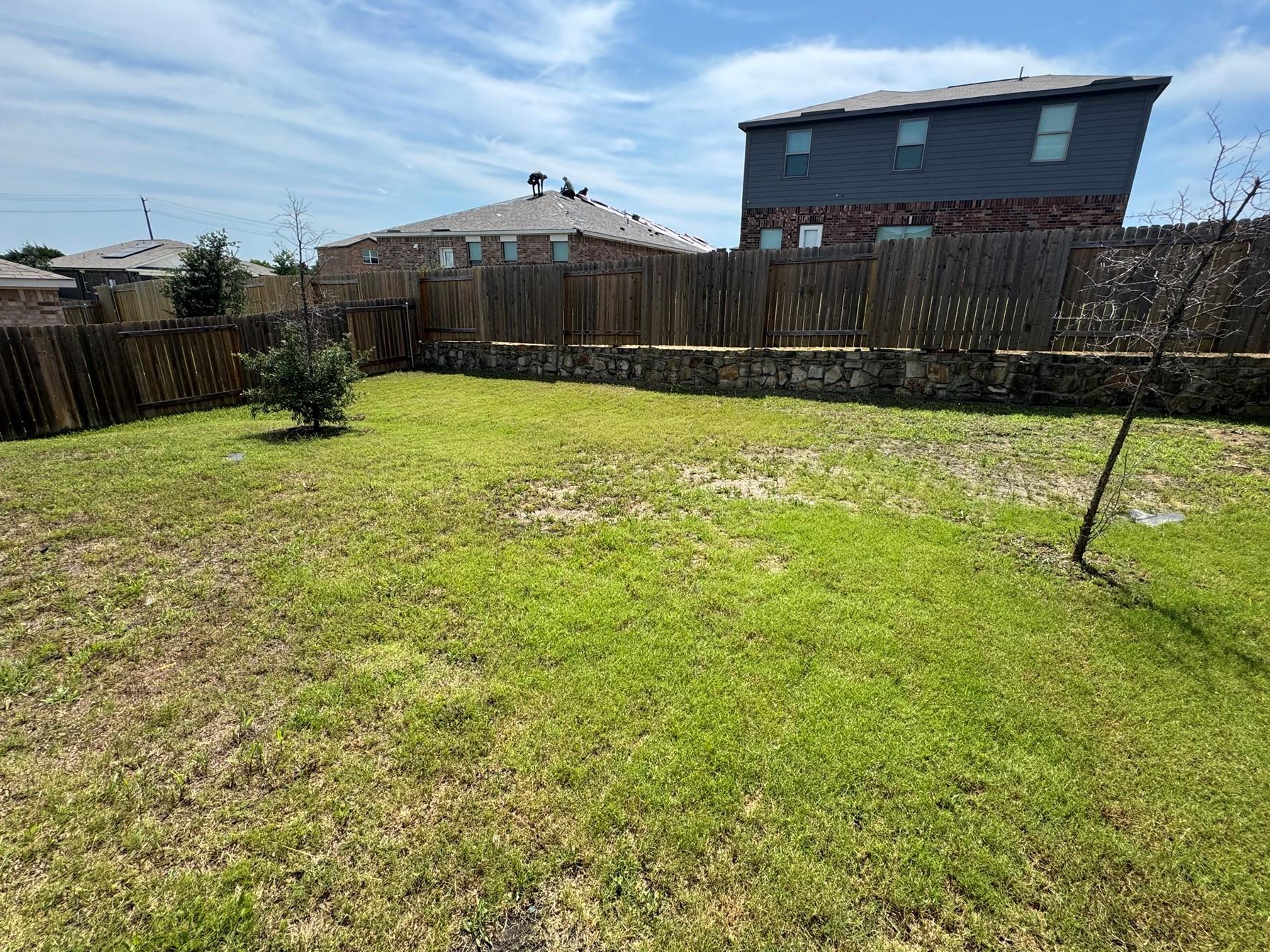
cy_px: 493
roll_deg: -2.8
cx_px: 663
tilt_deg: -19.5
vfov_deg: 78.1
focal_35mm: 16
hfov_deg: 94.4
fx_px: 587
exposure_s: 1/1370
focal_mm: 2.22
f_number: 2.2
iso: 50
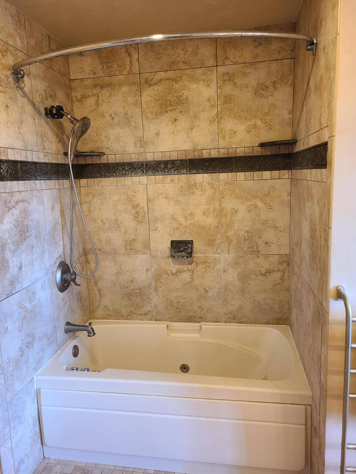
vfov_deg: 67.3
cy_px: 237
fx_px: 357
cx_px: 178
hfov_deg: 53.1
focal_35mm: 26
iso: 160
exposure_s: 1/60
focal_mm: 5.4
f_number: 1.8
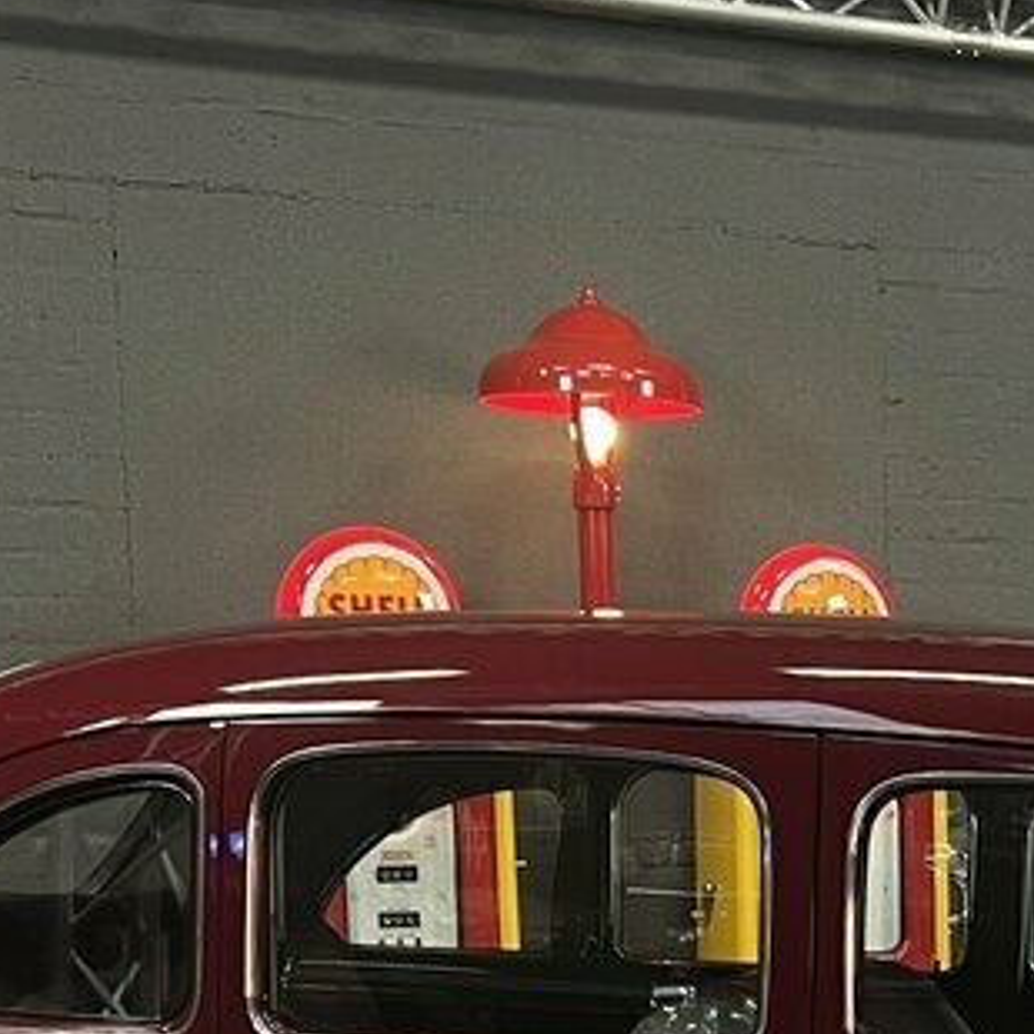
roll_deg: +0.8
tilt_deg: -8.6
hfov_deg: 18.8
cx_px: 1104
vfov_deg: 18.6
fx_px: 3008
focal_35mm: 89
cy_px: 1214
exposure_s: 1/50
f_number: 1.5
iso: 100
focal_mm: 5.7
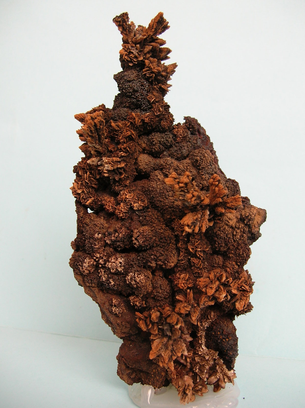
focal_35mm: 36
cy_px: 204
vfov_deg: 51.4
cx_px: 152
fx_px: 424
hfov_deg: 39.6
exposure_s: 1/12.6
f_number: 2.7
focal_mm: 6
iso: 50
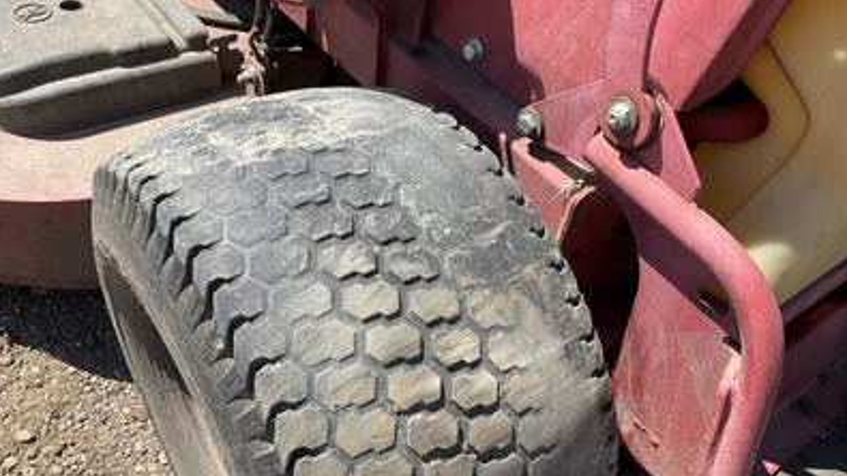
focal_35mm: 32
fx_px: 719
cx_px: 422
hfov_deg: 61.0
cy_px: 253
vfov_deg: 36.6
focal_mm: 3
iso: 25
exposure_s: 1/829
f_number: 1.8
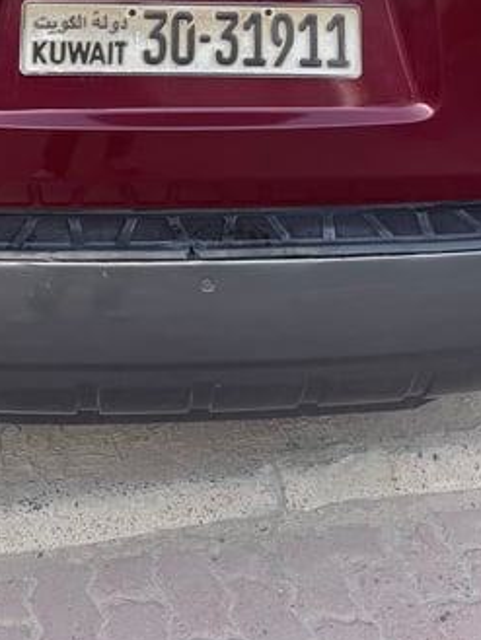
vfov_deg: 30.4
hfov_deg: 26.0
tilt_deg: -7.3
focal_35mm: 56
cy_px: -80
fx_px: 1037
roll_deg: -1.2
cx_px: 177
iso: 80
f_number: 1.78
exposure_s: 1/1653
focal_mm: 6.76
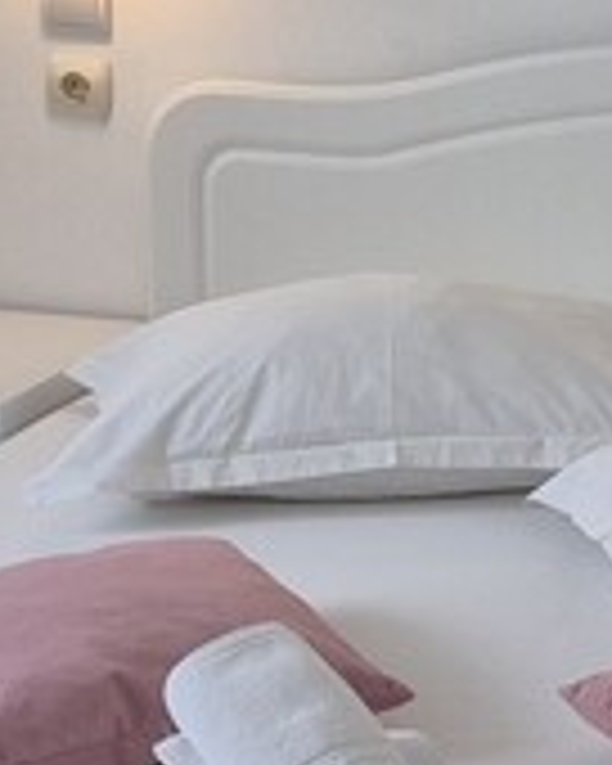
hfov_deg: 10.8
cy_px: 212
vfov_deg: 14.2
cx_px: 1066
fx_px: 3057
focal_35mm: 135
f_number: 1.8
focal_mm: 5.4
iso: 125
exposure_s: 1/180
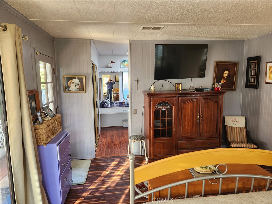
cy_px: 102
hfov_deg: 73.9
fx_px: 181
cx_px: 136
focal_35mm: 23
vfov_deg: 58.9
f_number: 1.8
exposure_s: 1/100
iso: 250
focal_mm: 5.4
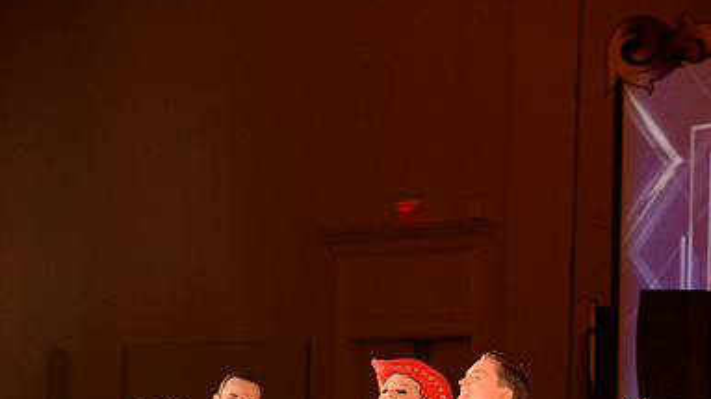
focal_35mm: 206
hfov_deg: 10.5
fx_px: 3882
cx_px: 356
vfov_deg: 5.8
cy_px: 518
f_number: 5.6
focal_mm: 130
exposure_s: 1/250
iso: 4000
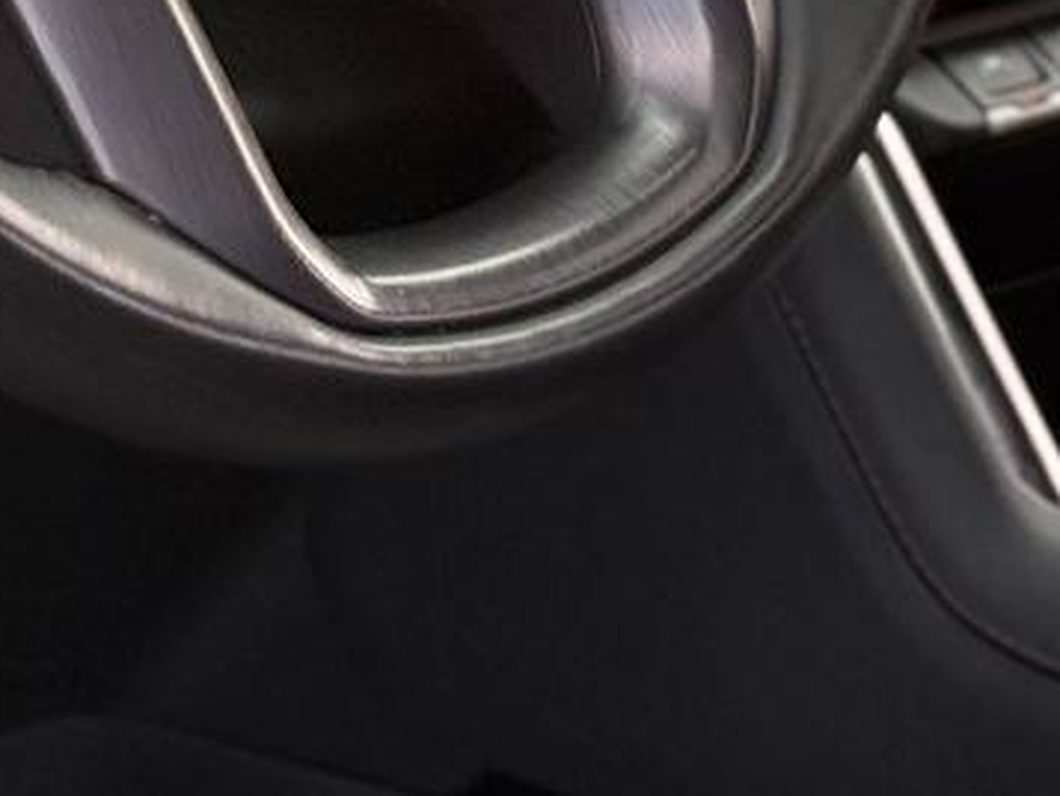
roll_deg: -1.9
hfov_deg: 11.2
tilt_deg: -9.5
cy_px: -517
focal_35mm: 172
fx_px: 5269
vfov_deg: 8.4
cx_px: -258
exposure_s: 1/574
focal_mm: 6.76
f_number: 1.78
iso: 64
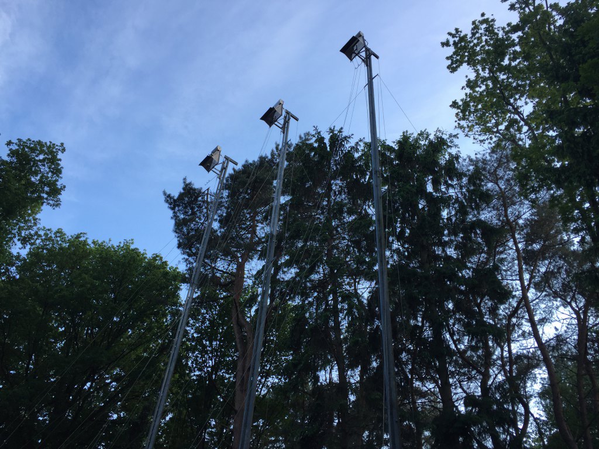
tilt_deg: +45.1
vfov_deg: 48.2
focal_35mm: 29
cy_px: 224
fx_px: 502
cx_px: 300
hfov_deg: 61.7
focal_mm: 4.15
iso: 32
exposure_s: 1/329
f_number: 2.2
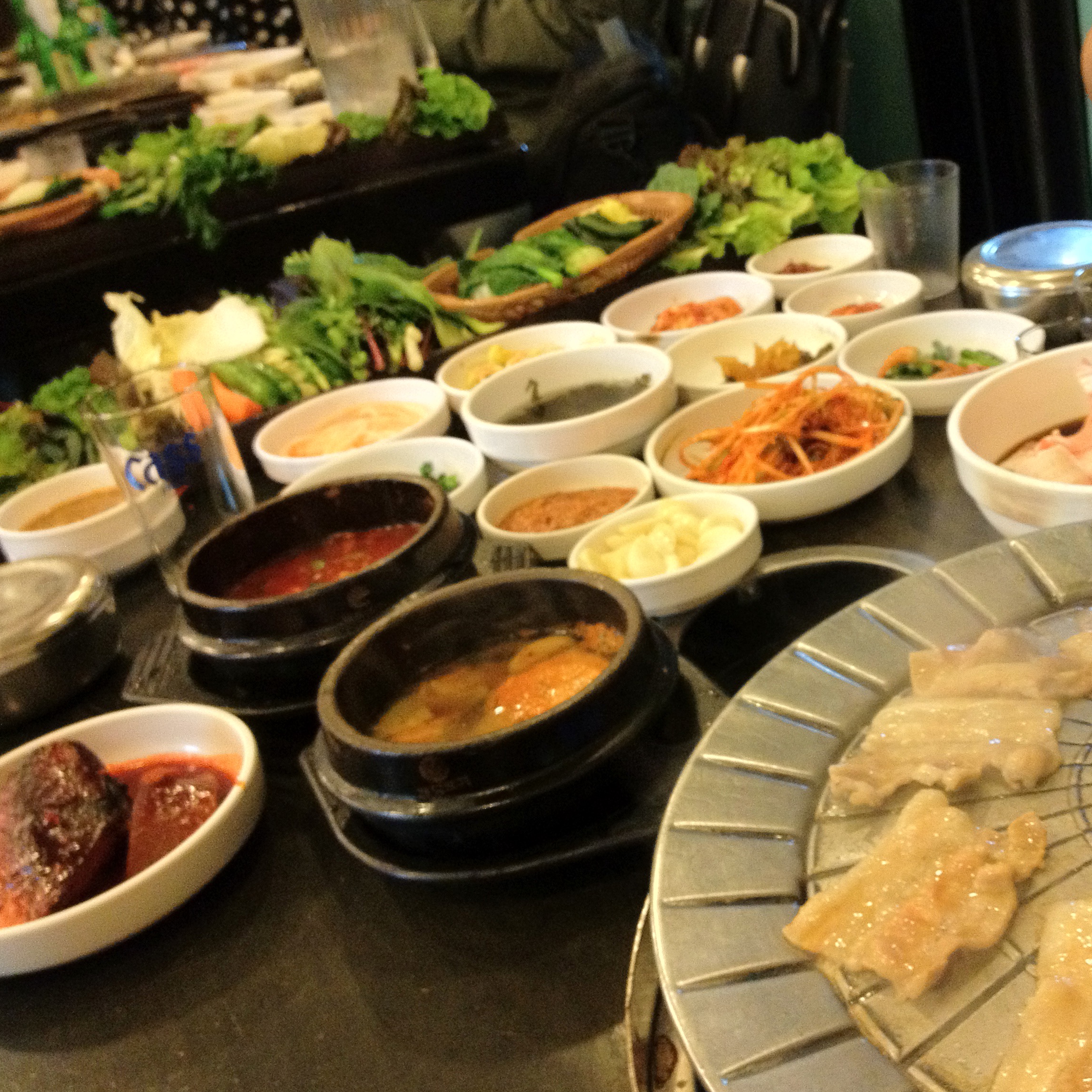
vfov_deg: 38.3
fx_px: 1570
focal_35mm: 44
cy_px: 533
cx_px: 765
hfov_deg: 37.7
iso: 400
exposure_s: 1/17
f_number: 2.4
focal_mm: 4.28
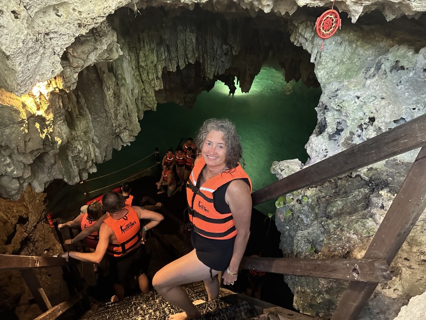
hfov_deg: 71.6
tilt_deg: -35.0
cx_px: 213
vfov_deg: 56.8
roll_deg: -1.8
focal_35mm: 24
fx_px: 295
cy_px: 160
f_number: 1.78
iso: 1000
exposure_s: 1/45
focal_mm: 6.86
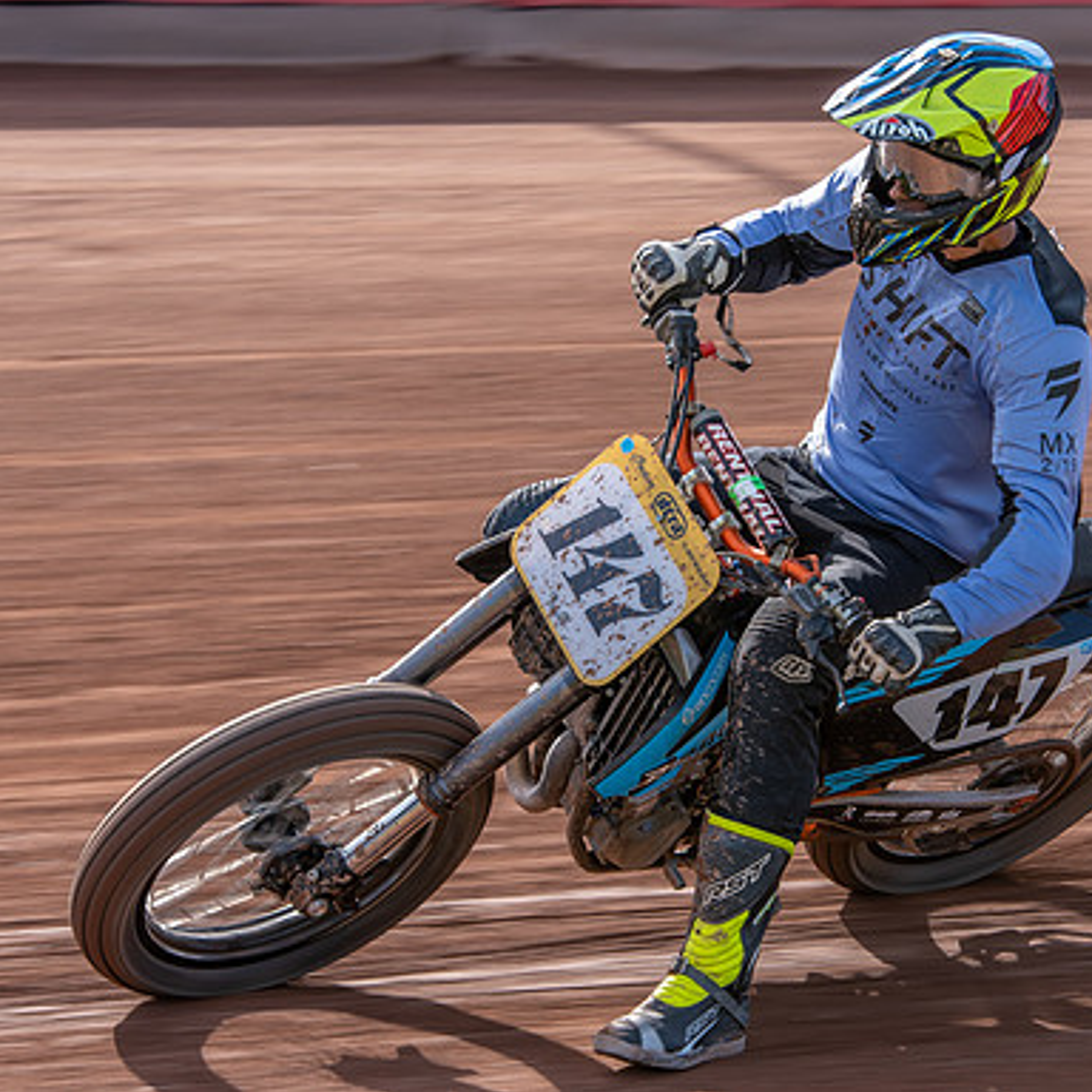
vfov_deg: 10.3
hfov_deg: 10.3
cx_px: 735
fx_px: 6067
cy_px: 514
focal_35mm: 170
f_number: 8
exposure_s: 1/160
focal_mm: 105
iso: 180
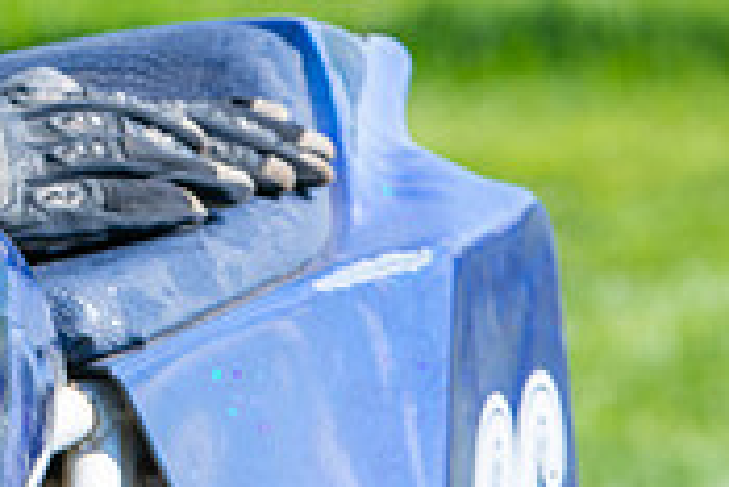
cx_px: -208
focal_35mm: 869
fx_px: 17611
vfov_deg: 1.6
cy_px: -69
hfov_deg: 2.4
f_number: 8
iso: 200
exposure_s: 1/160
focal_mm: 175
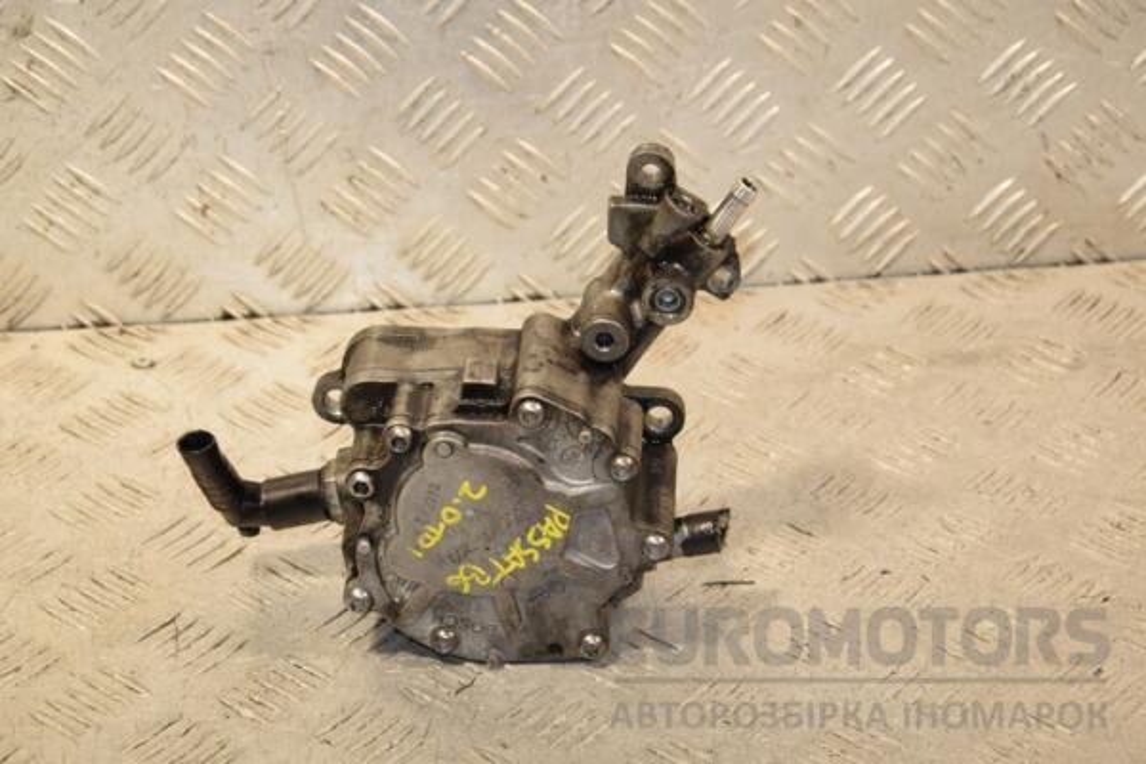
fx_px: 2960
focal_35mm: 93
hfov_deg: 21.9
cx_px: 573
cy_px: 382
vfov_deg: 14.7
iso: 800
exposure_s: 1/200
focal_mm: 62
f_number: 6.3
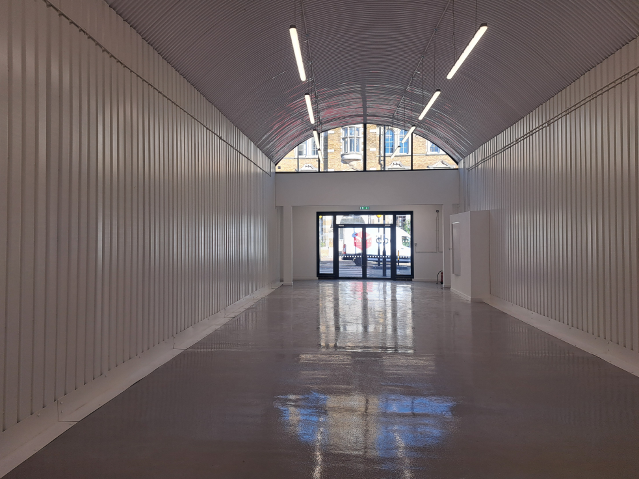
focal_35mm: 25
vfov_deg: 54.9
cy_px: 231
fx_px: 461
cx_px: 308
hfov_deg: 69.4
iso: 50
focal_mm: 5.23
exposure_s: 1/174
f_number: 1.8
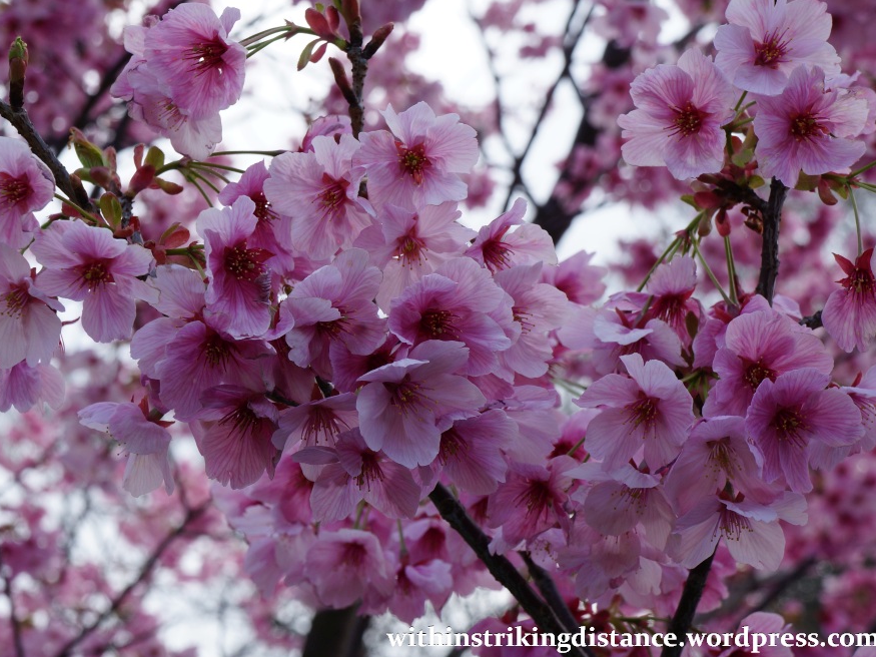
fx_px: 2291
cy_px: 331
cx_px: 399
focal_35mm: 91
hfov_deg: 21.6
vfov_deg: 16.3
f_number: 11
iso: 200
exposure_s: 1/125
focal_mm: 55
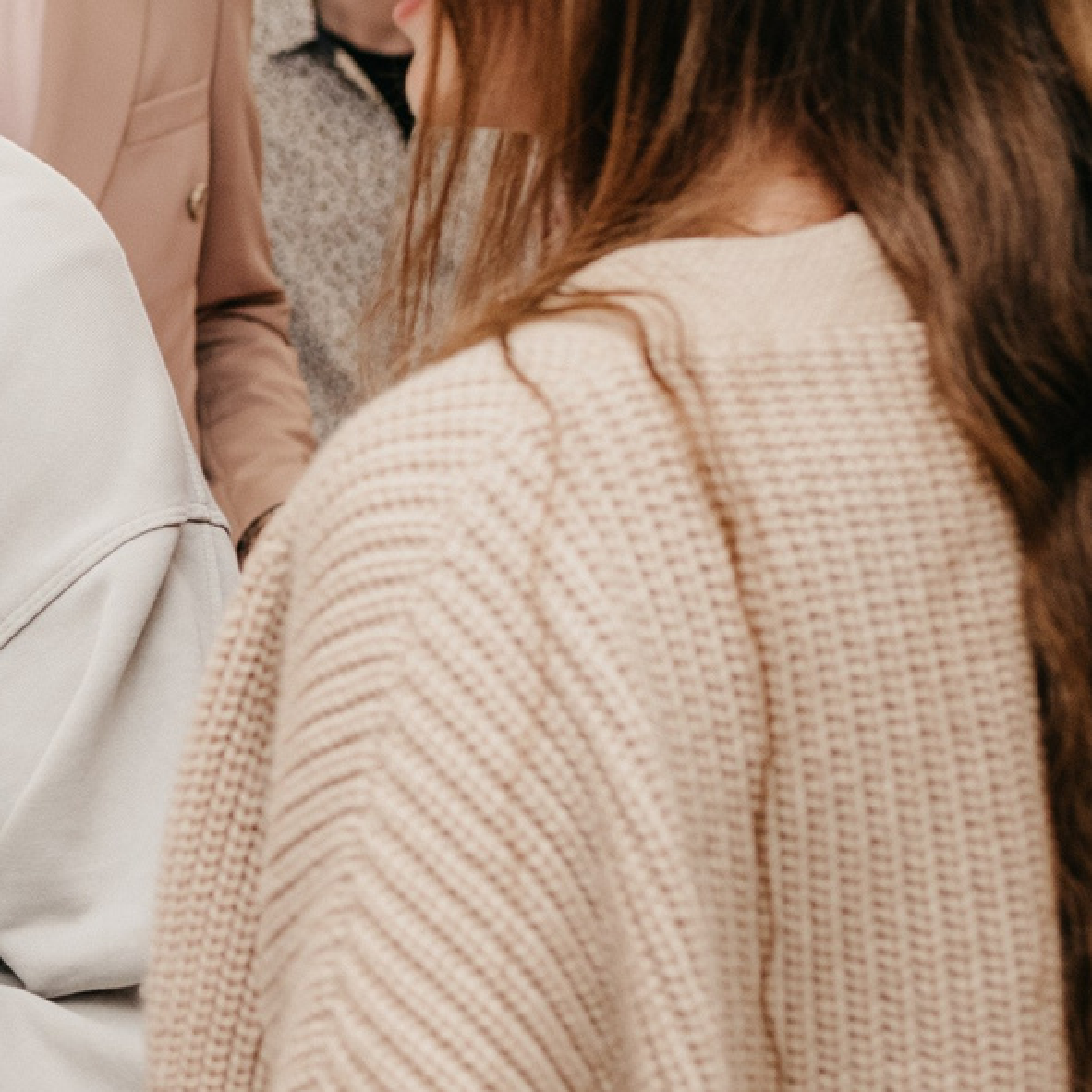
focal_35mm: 139
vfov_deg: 12.6
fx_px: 4961
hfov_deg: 11.6
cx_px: -909
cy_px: 447
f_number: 4
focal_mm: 35
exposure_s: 1/160
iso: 320
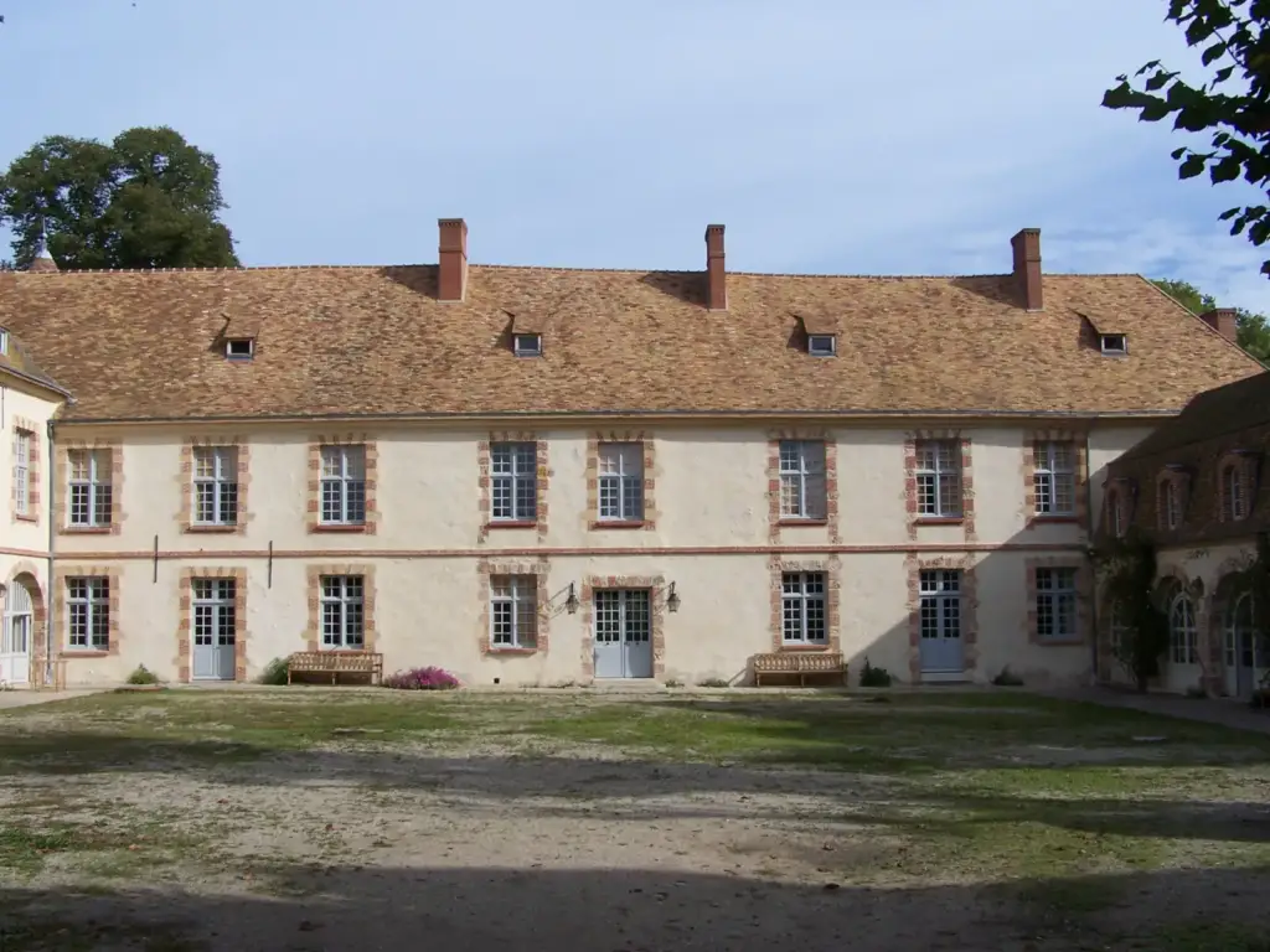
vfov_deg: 37.7
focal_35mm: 38
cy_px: 476
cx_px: 635
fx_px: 1394
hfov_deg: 49.0
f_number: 5.6
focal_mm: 6.3
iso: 80
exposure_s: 1/500
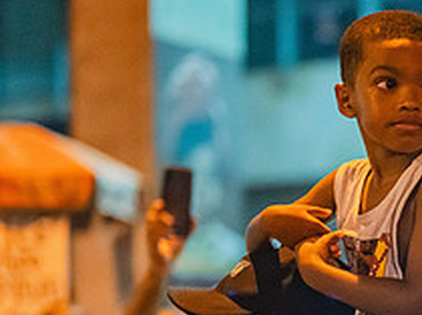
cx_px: 514
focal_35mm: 133
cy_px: 312
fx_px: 1620
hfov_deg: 14.4
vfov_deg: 11.0
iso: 6400
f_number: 1.2
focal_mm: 50
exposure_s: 1/250
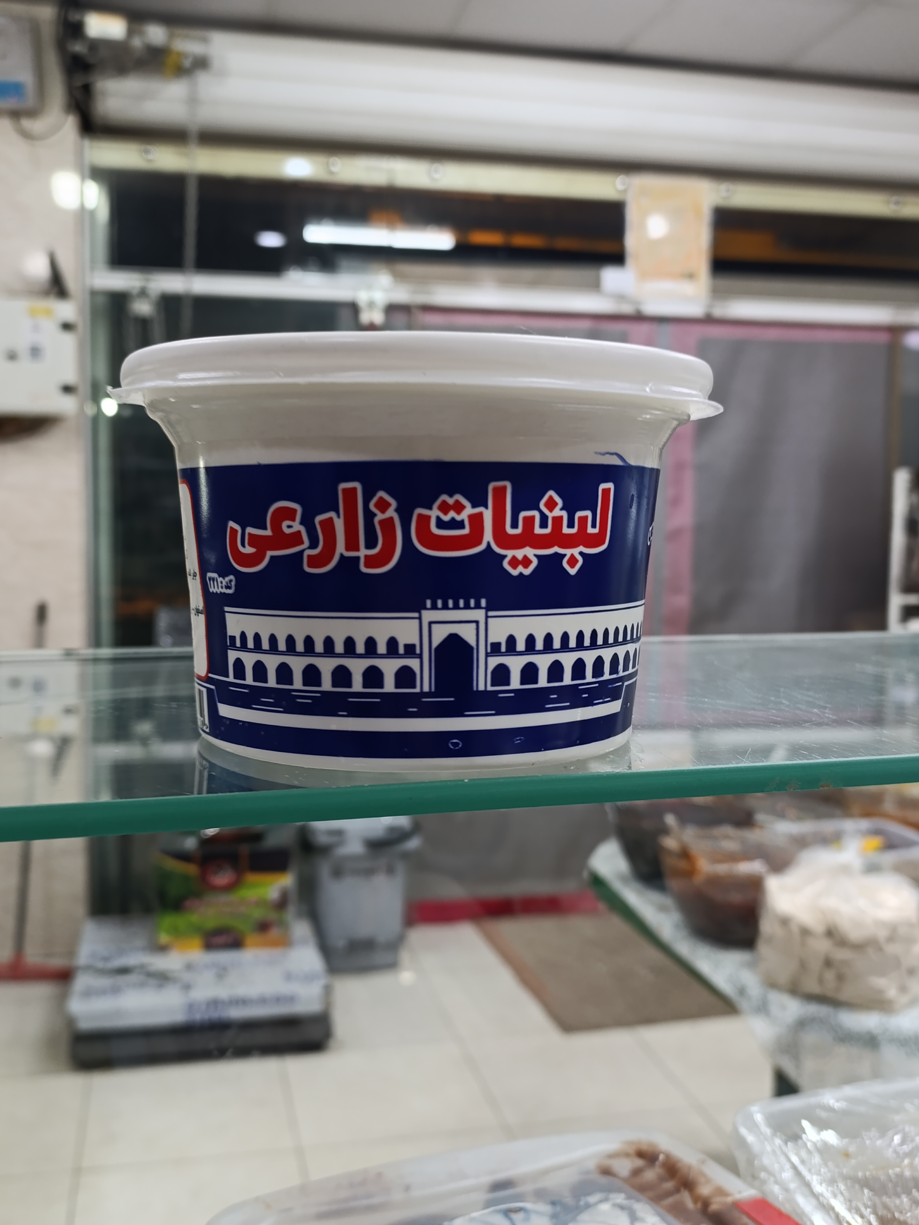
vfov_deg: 55.4
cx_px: 408
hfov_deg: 42.9
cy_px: 603
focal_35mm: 33
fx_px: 1168
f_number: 1.6
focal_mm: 6.14
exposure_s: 1/120
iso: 500
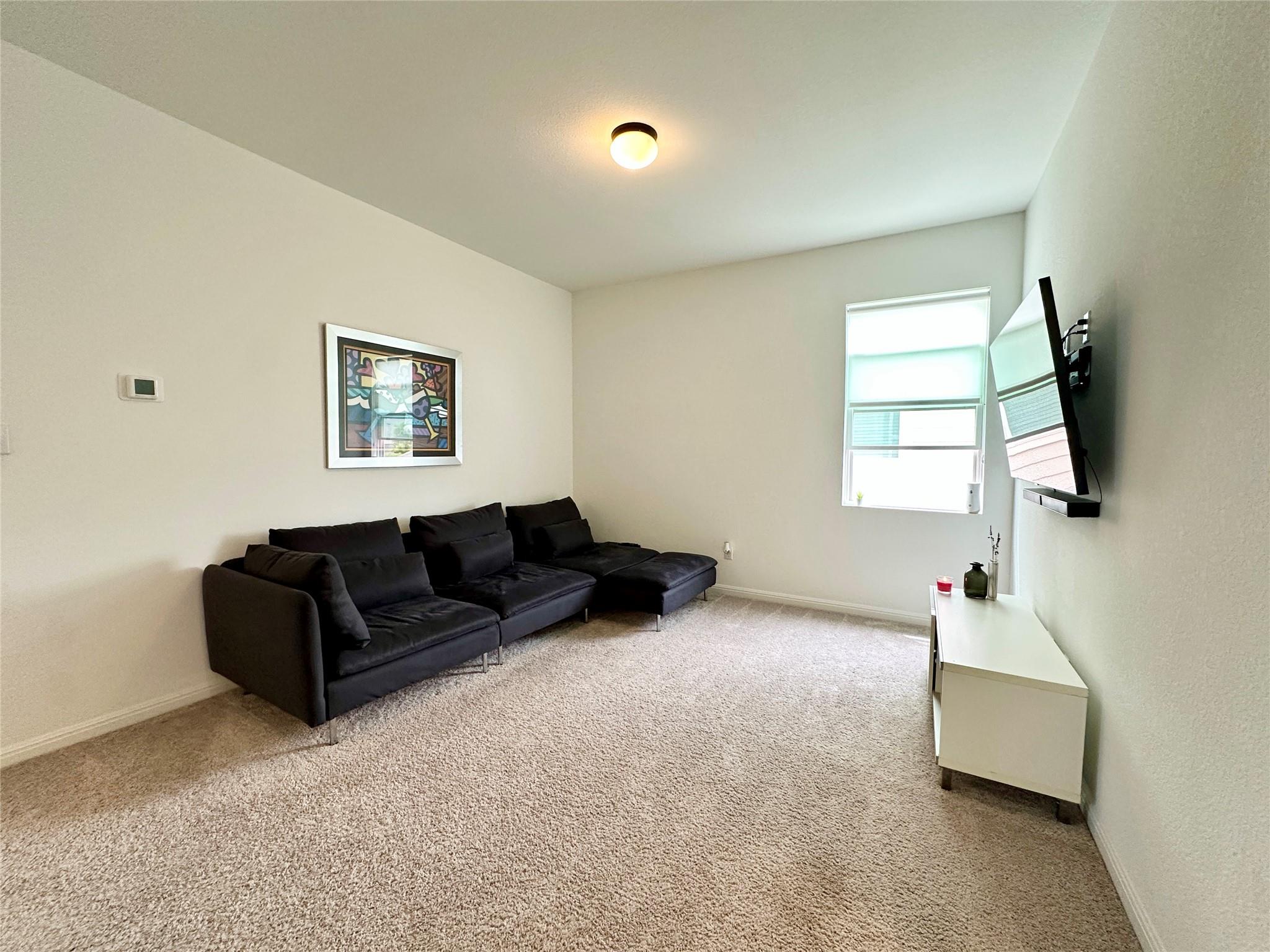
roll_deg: -0.4
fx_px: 514
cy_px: 476
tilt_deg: -2.8
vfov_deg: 85.7
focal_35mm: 14
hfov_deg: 102.1
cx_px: 635
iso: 200
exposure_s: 1/120
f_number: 2.2
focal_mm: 2.22
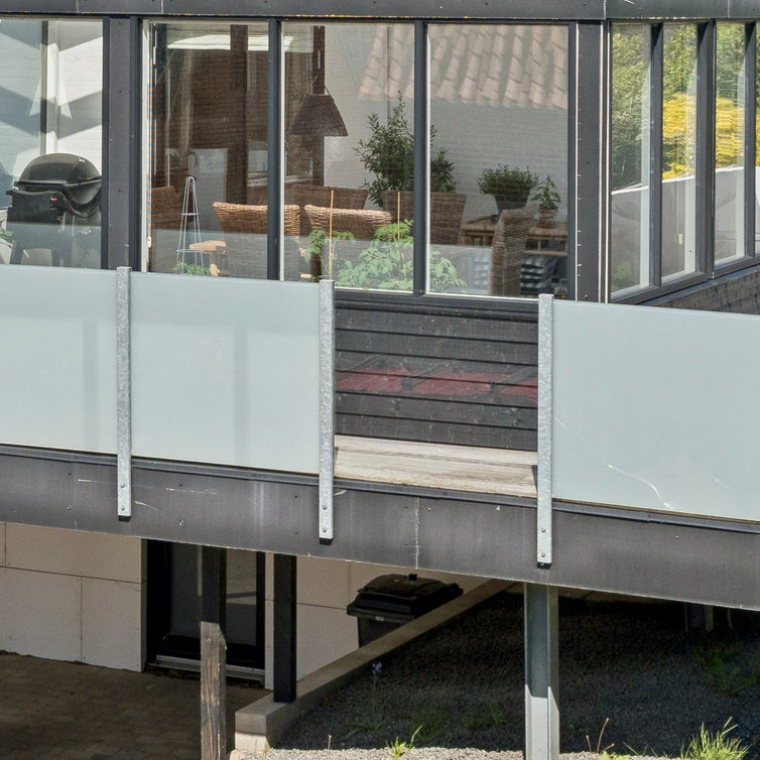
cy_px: -40
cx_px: -4
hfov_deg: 17.3
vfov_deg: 17.3
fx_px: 2434
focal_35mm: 98
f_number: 10
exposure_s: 1/640
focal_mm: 29
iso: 400
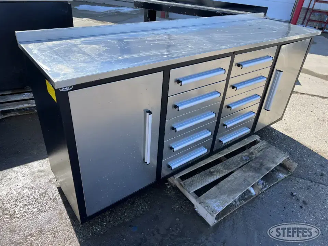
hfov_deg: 67.3
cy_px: 123
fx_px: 246
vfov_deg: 53.1
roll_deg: -6.0
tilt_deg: -31.0
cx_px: 164
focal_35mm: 26
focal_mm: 5.7
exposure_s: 1/2123
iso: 50
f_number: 1.5
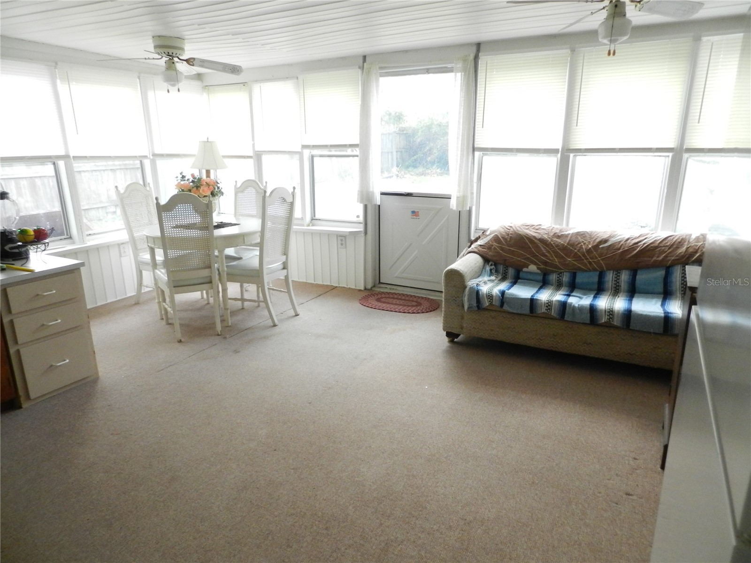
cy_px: 282
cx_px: 376
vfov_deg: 58.9
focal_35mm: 23
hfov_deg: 73.9
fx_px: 499
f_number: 3.4
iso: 640
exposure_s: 1/160
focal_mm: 4
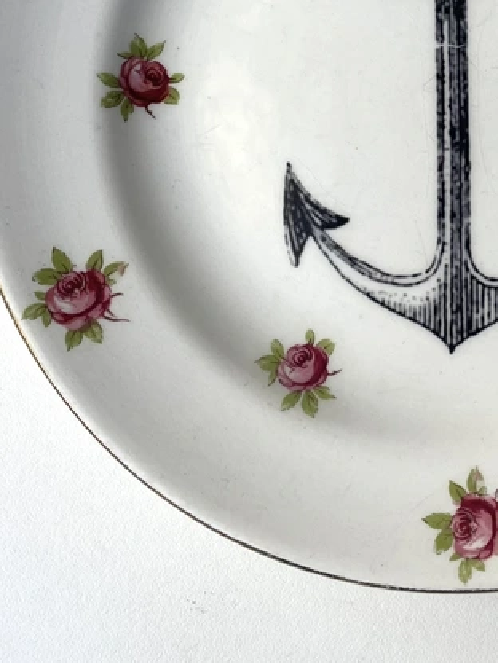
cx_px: 450
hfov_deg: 25.7
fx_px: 1055
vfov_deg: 33.6
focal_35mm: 55
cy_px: 102
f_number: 1.6
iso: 32
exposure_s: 1/124
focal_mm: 4.2
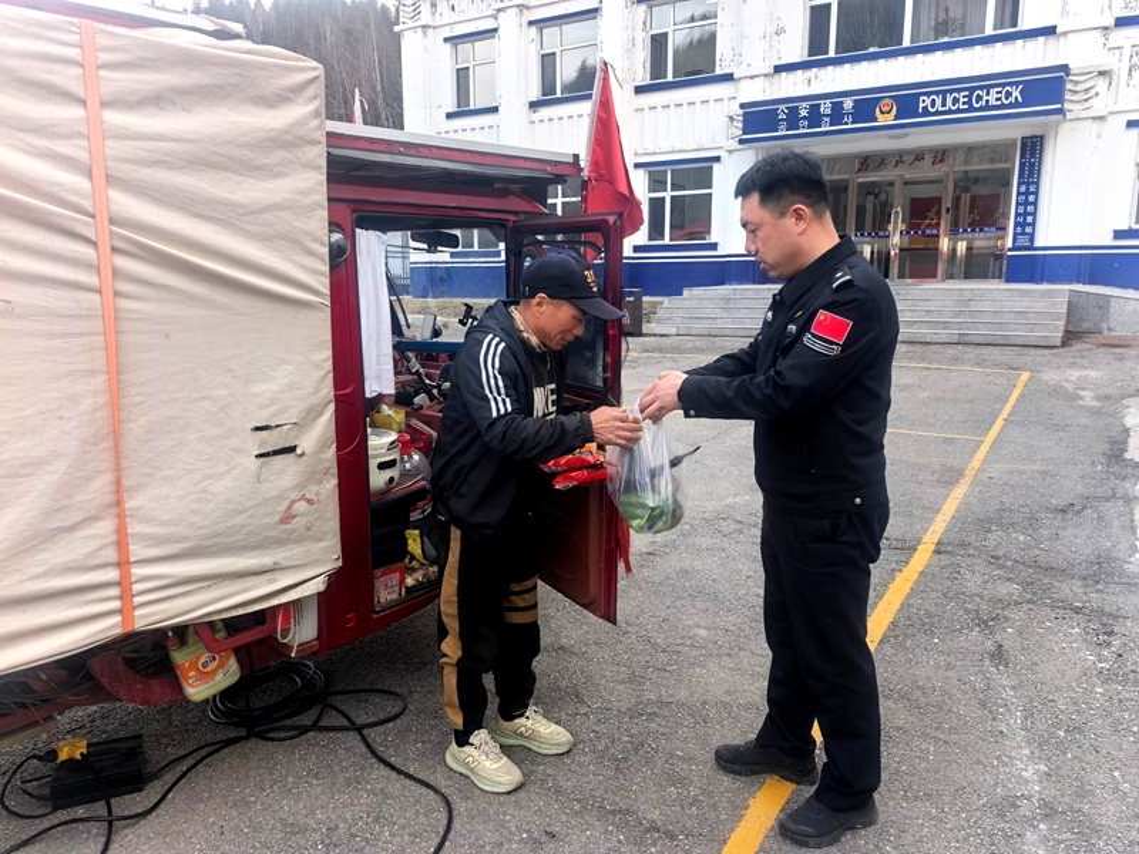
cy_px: 427
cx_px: 570
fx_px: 790
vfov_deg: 56.8
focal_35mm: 24
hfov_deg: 71.6
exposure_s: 1/100
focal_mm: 6.98
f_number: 4
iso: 100
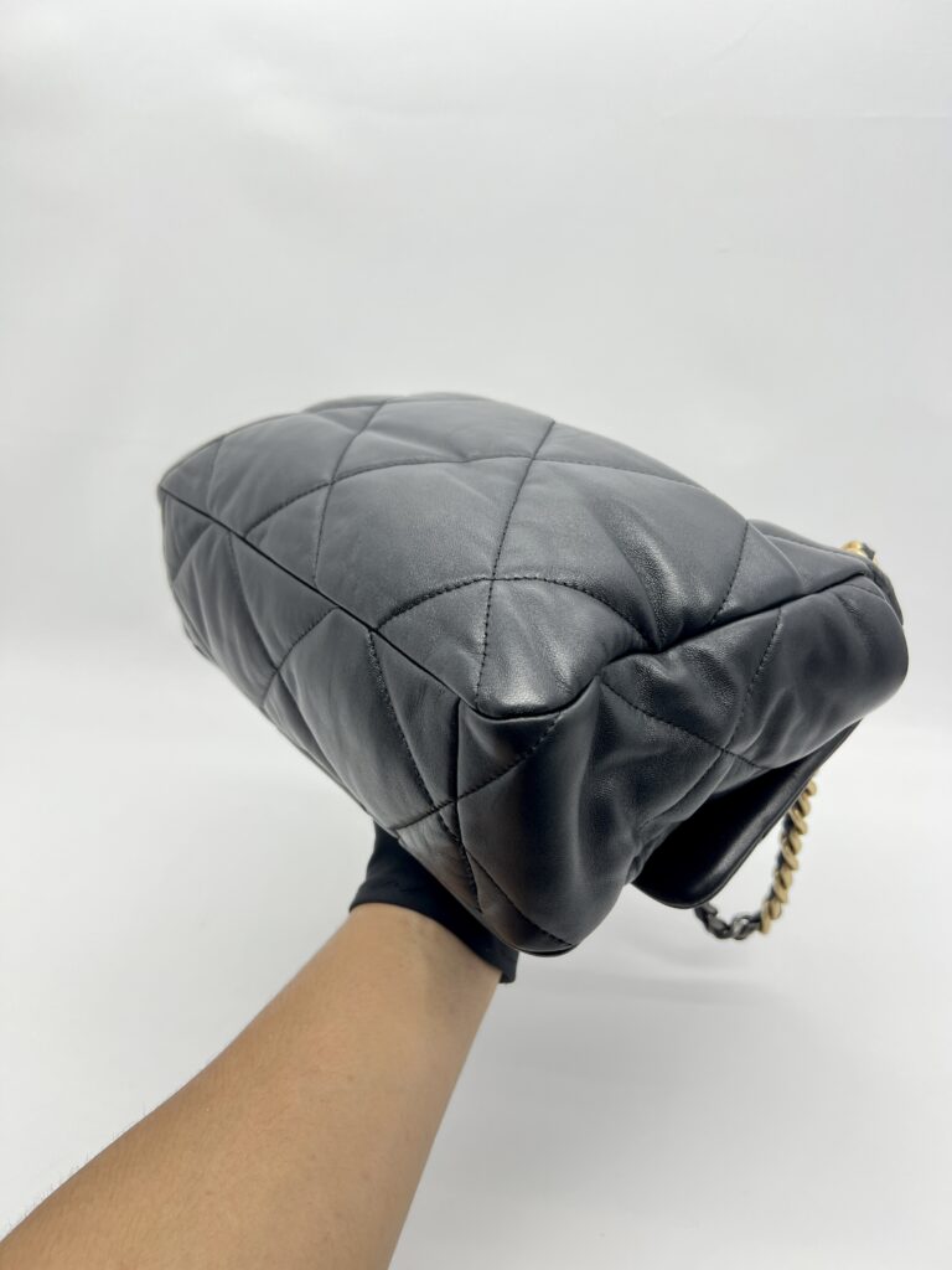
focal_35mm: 26
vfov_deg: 67.3
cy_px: 635
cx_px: 476
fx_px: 953
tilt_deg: -26.3
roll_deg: -0.2
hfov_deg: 53.1
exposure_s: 1/100
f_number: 1.5
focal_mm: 5.7
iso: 40
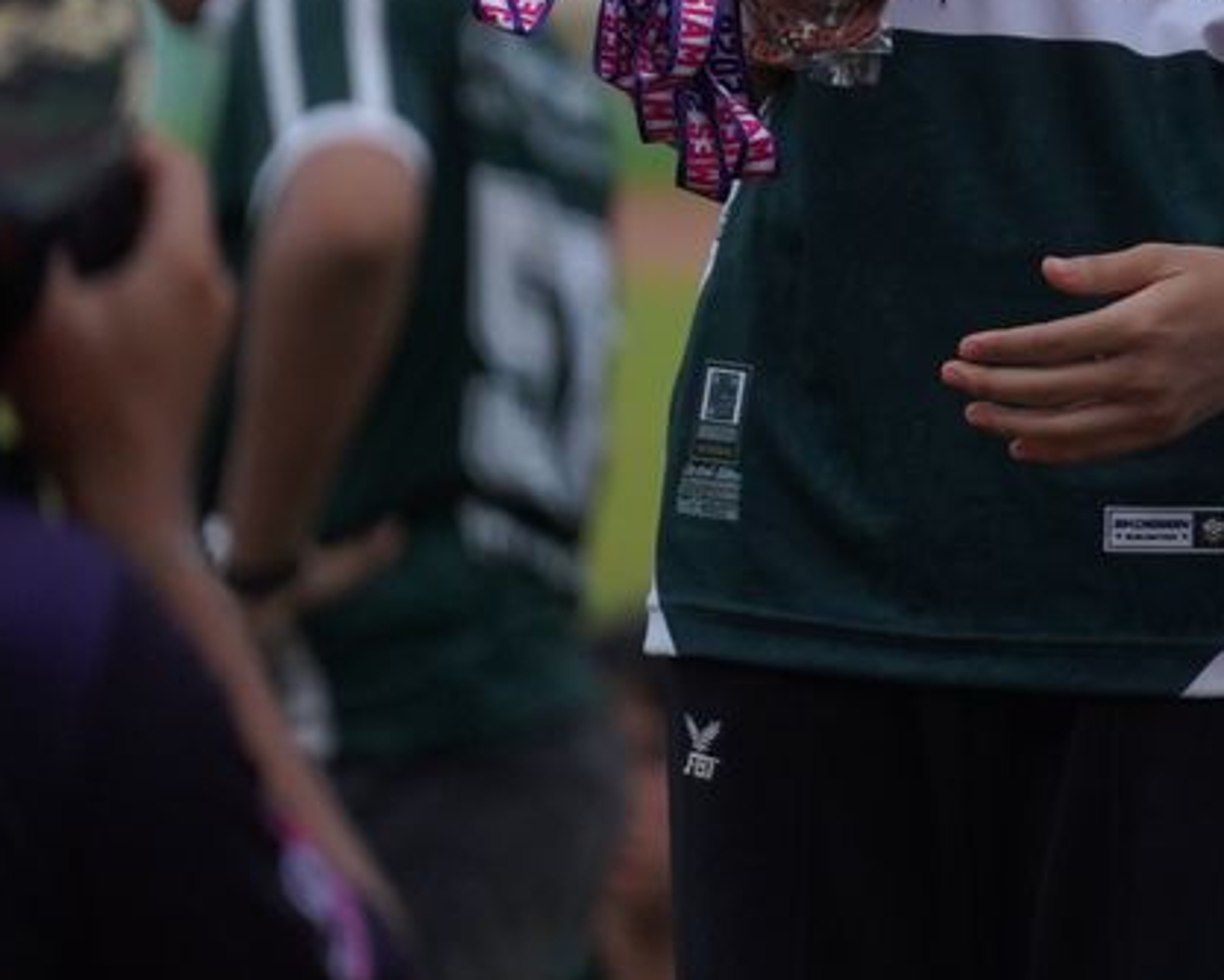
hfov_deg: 2.0
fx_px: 34249
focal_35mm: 945
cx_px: 2673
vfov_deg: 1.6
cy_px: 107
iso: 800
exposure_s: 1/2000
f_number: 2.8
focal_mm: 200
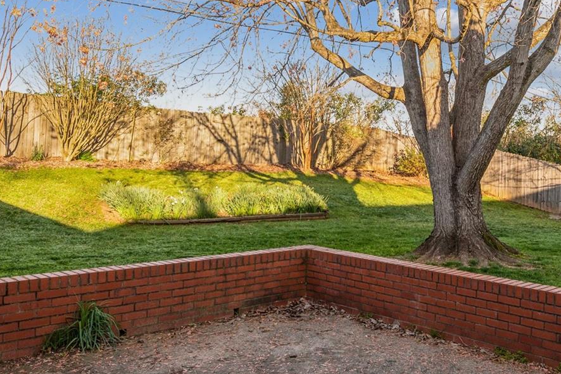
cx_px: 410
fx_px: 577
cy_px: 151
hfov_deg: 50.1
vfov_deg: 35.8
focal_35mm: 37
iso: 320
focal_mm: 16
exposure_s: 1/160
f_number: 8
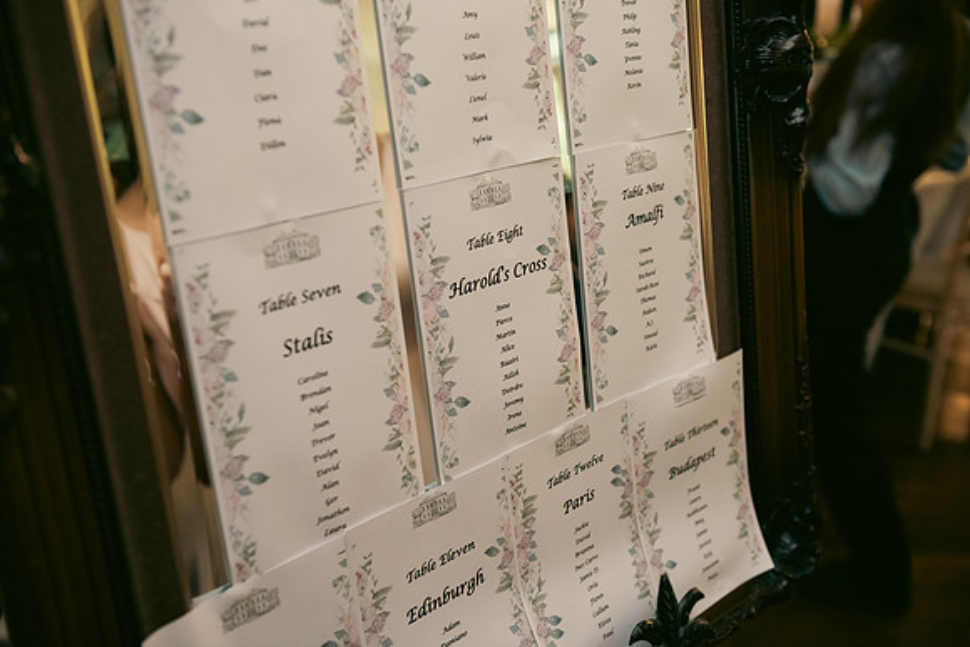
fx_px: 1078
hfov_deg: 48.4
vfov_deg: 33.4
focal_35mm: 40
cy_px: 324
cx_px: 485
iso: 800
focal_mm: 40
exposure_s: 1/160
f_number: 3.5
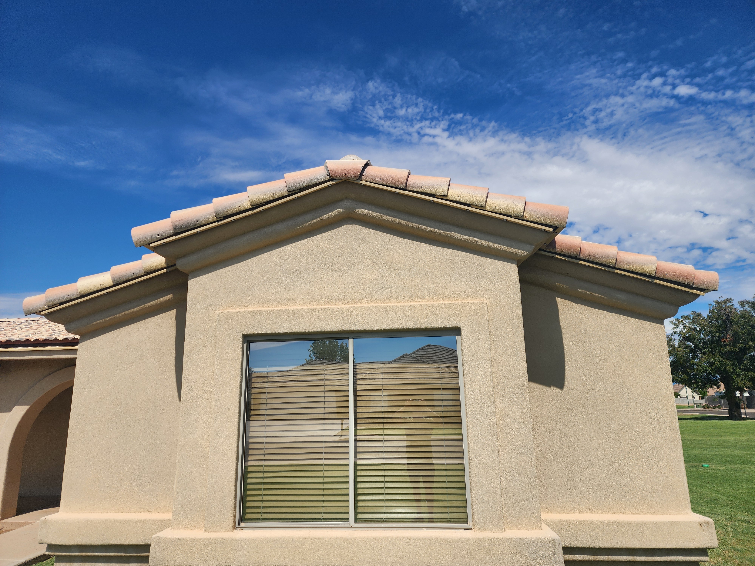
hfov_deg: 73.9
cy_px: 283
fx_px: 502
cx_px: 378
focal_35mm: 23
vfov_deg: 58.9
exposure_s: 1/1920
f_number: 1.8
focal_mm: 6.4
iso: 12
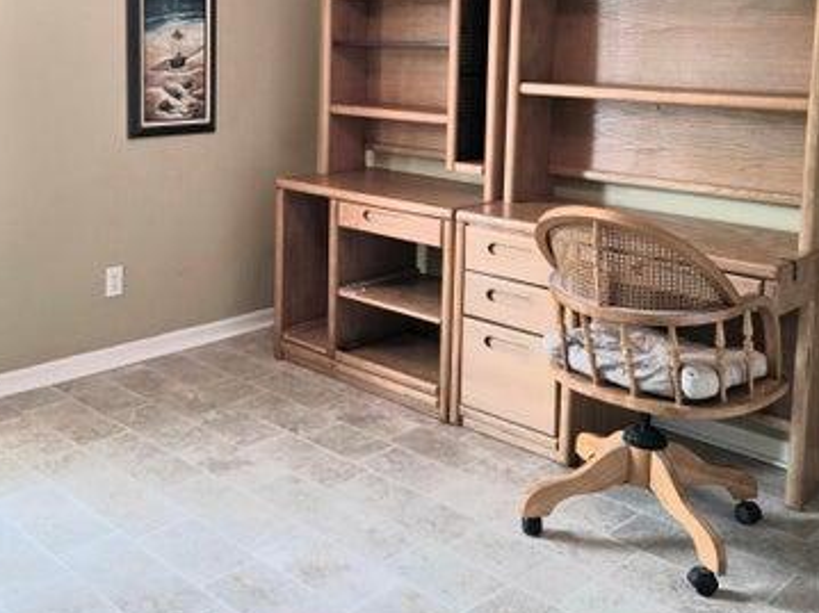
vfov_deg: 34.2
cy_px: 134
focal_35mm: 41
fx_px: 970
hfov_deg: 45.3
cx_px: 292
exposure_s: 1/120
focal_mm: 6.3
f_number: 1.7
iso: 160
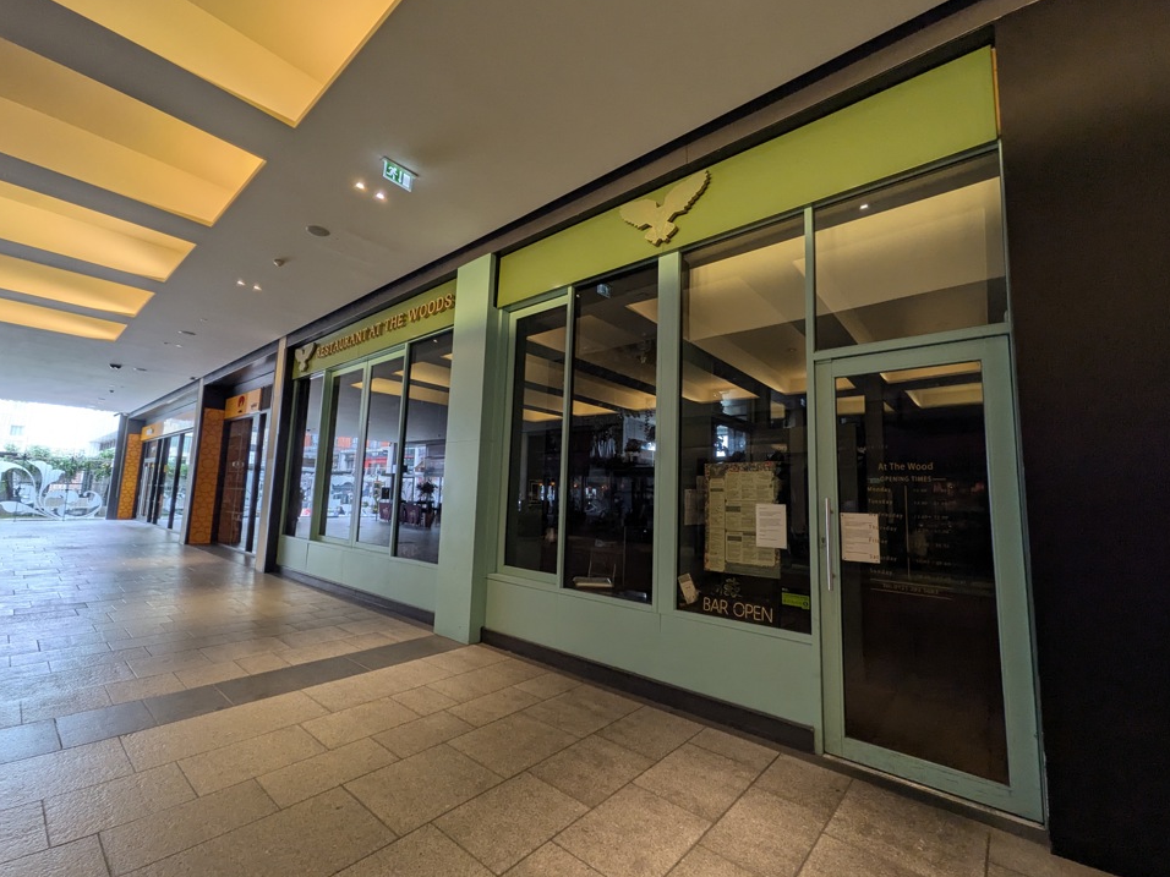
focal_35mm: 15
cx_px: 595
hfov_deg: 98.2
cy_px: 437
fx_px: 507
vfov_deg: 81.7
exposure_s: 1/100
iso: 92
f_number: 2.2
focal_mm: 1.85
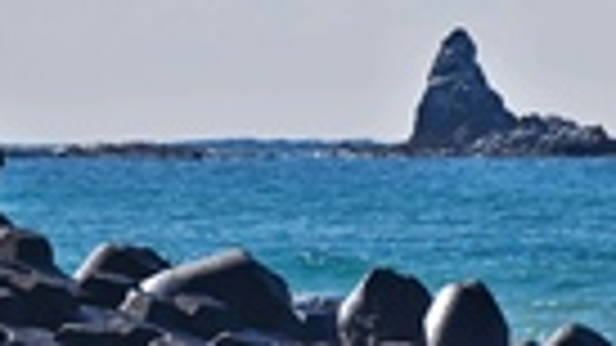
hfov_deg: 2.4
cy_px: 110
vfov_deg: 1.3
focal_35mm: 916
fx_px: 14959
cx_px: 513
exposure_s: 1/1600
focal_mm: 300
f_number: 8
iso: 400
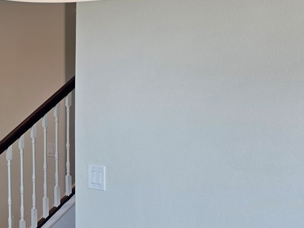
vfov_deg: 19.1
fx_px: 676
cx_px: -78
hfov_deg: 22.9
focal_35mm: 77
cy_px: 132
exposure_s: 1/120
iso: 40
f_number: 1.7
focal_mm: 6.3
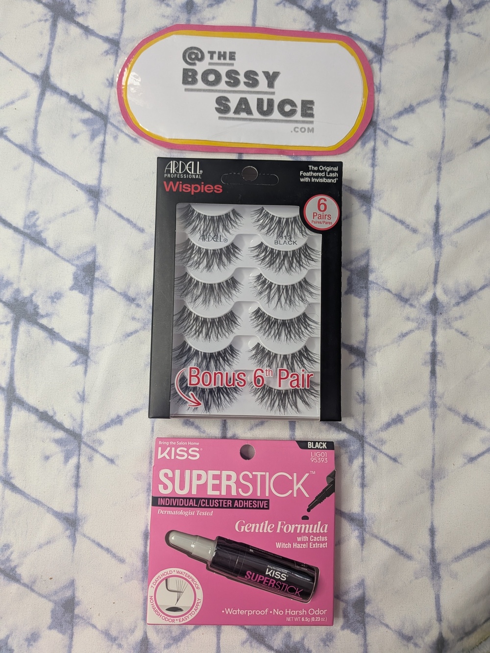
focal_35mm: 24
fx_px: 453
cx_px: 245
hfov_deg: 56.8
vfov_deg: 71.6
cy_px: 326
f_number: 1.7
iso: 140
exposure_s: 1/24
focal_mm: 4.53
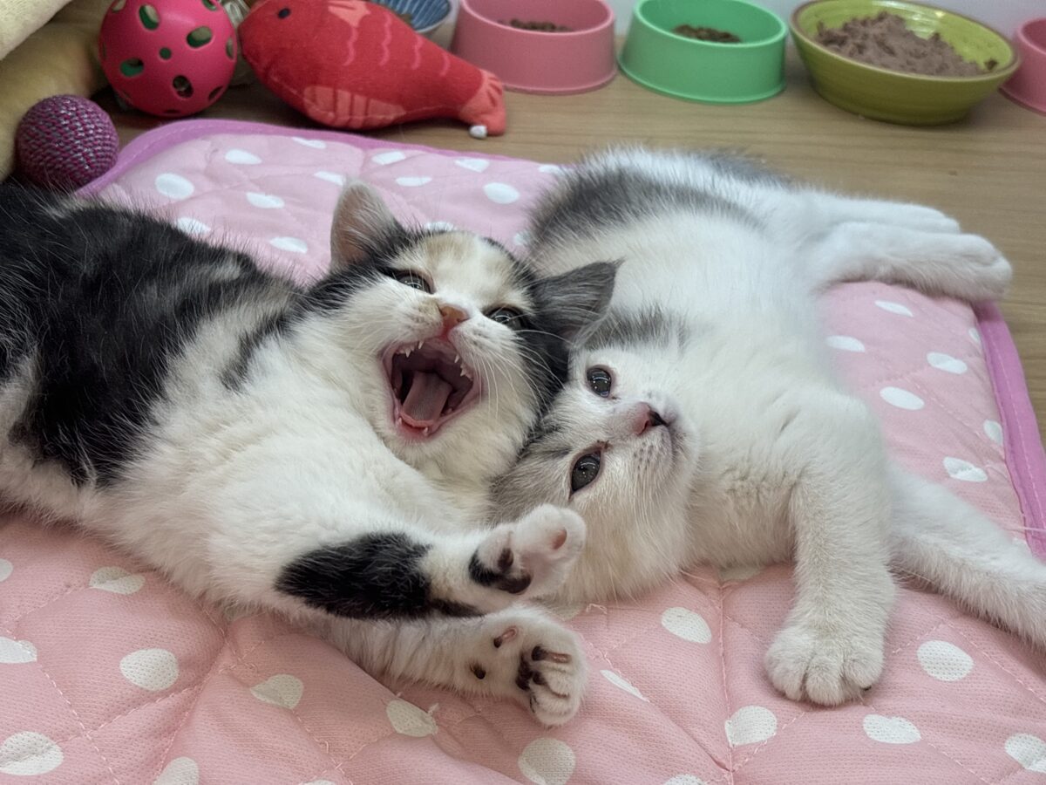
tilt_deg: -32.2
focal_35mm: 52
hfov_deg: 36.8
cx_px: 523
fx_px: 1571
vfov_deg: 28.0
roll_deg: -7.0
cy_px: 392
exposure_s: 1/100
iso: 50
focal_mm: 5.96
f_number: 1.6
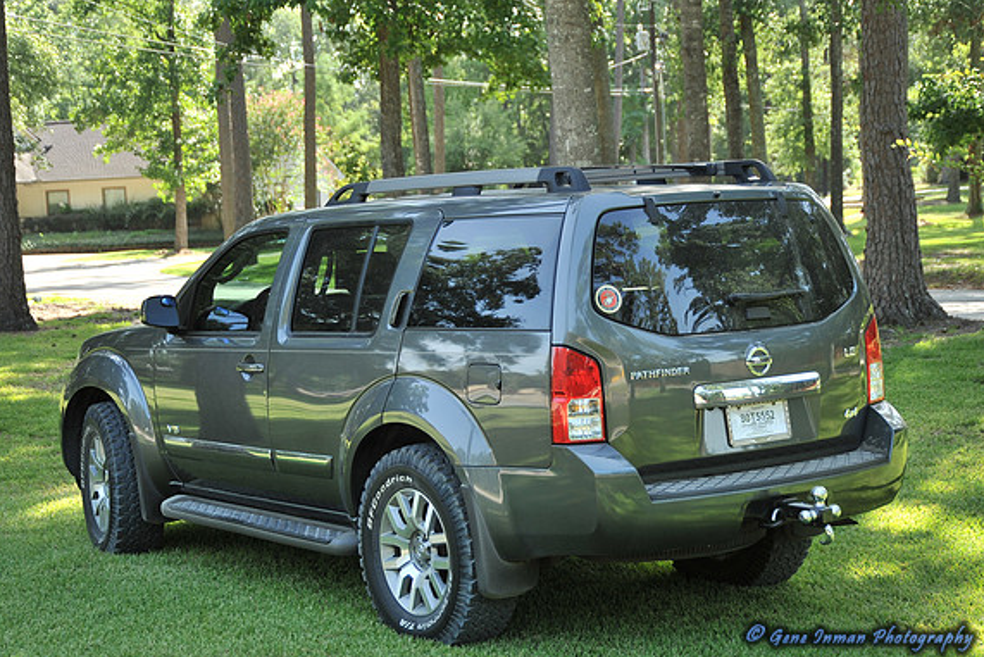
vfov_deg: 21.6
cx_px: 488
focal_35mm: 63
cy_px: 327
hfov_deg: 31.9
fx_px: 1722
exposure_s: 1/125
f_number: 5.6
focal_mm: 62
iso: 200
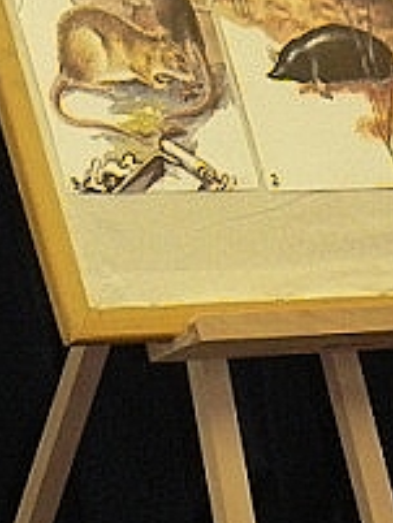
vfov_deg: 5.4
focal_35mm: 363
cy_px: 541
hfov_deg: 4.1
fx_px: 5489
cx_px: -190
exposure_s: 1/30
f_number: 3.2
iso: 200
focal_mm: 19
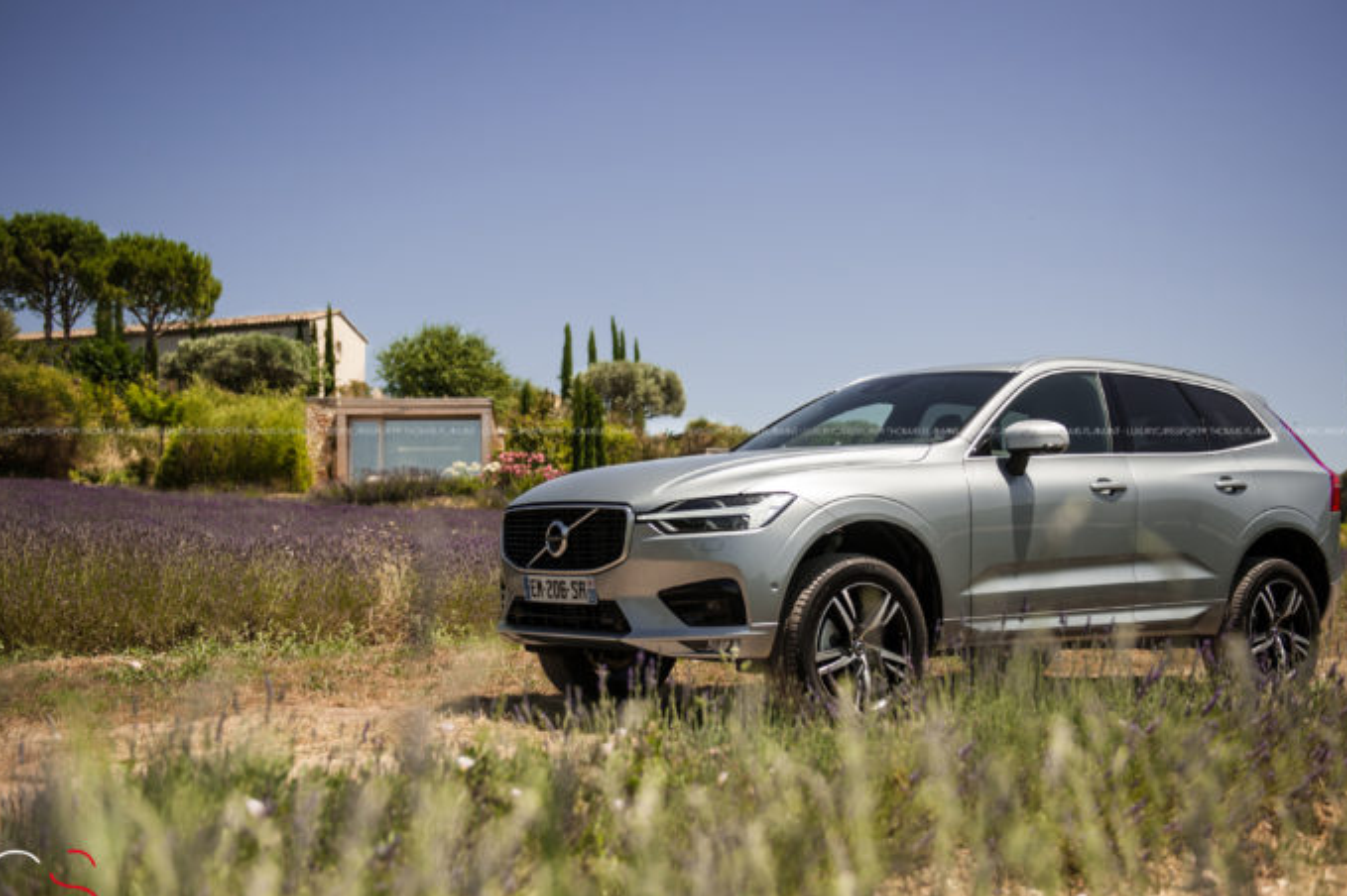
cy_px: 473
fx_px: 1608
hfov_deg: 45.5
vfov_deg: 31.2
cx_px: 674
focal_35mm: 43
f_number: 2.8
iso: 220
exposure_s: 1/8000
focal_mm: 38
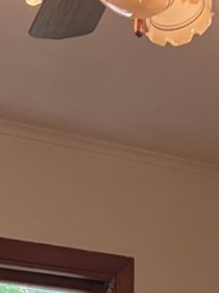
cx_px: 169
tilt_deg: -7.8
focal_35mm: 125
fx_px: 1057
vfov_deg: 12.8
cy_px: 668
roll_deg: -0.4
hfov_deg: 11.8
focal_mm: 5.96
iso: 125
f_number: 1.6
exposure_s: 1/60
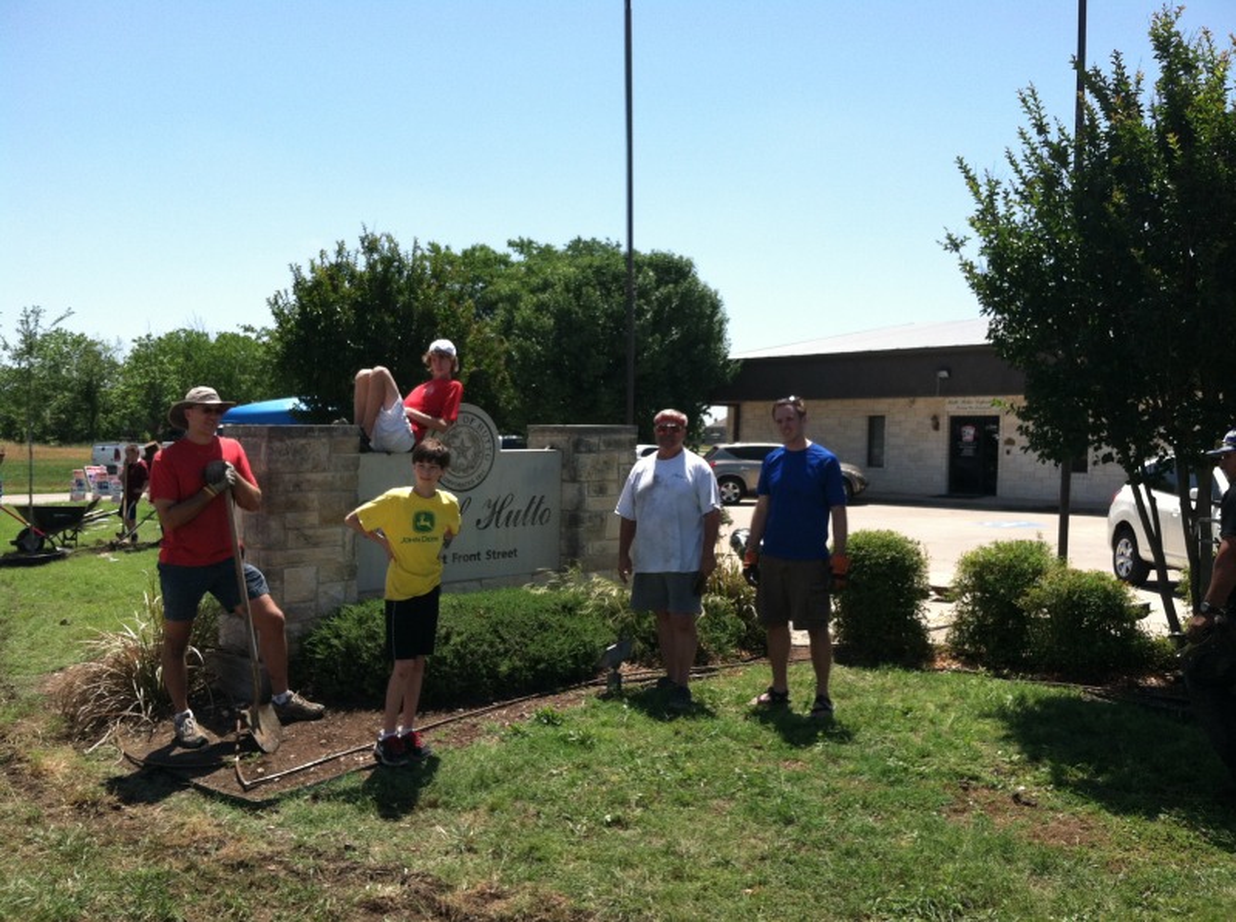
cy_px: 461
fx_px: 1247
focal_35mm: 35
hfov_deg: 52.7
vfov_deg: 40.6
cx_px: 618
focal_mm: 3.85
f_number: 2.8
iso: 80
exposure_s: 1/857
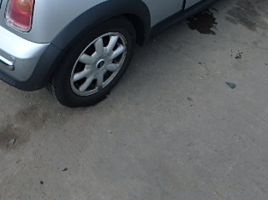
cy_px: -4
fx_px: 333
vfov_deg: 30.9
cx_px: 128
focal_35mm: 43
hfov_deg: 43.9
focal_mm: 3.7
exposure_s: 1/640
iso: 125
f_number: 3.5
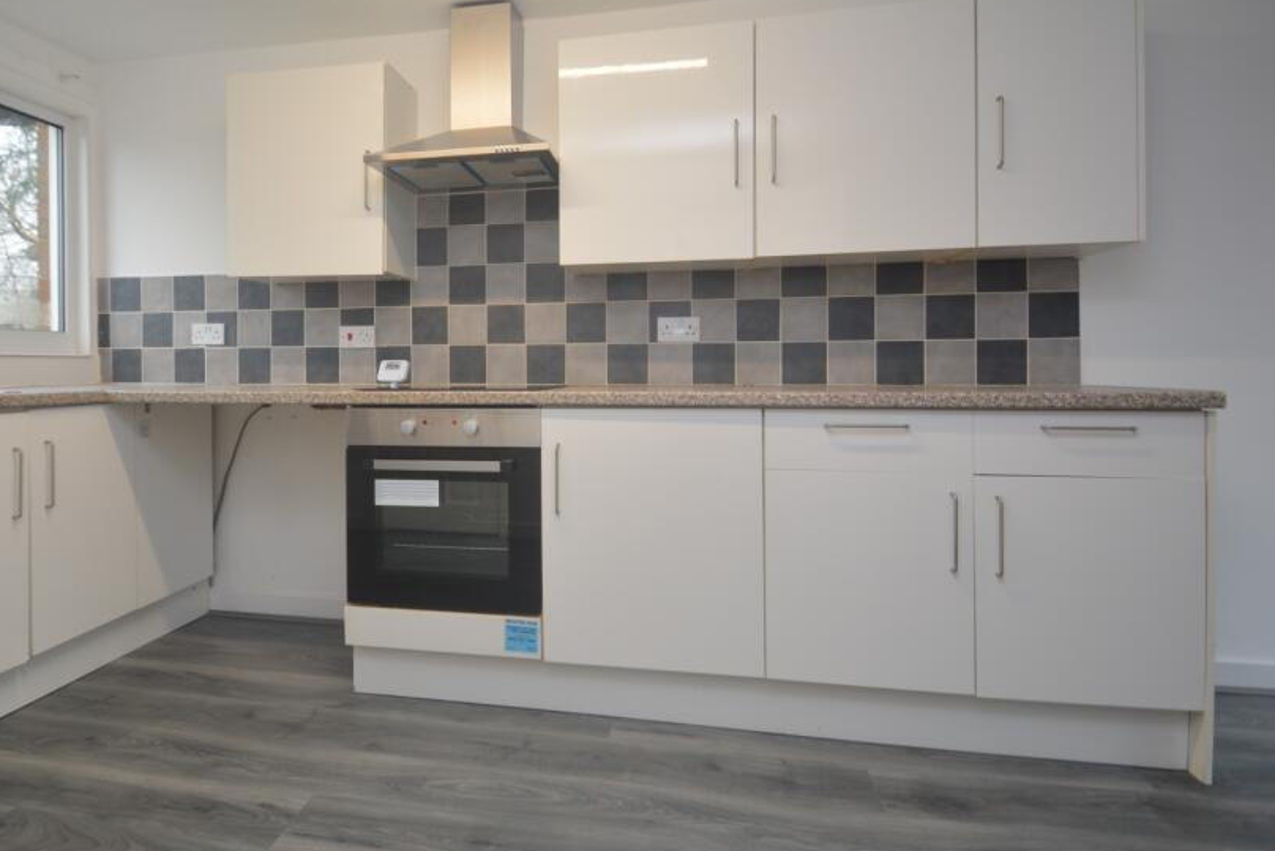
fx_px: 673
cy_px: 340
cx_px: 552
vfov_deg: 64.0
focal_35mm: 19
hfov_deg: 86.4
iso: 220
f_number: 4
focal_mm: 10
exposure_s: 1/60
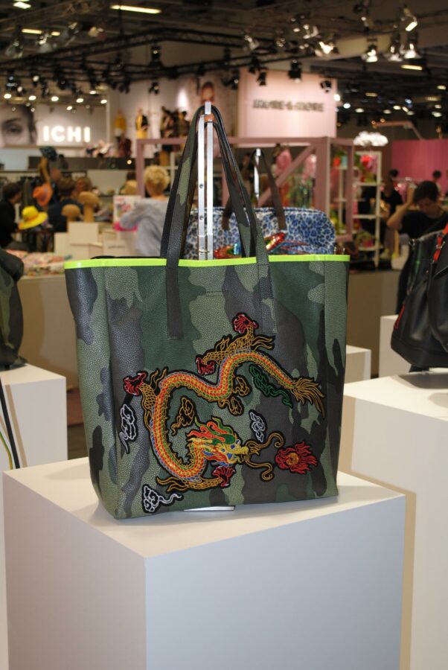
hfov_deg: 25.8
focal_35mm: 52
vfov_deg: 37.8
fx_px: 978
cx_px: 224
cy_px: 335
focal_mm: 35
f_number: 5
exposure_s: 1/60
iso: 200
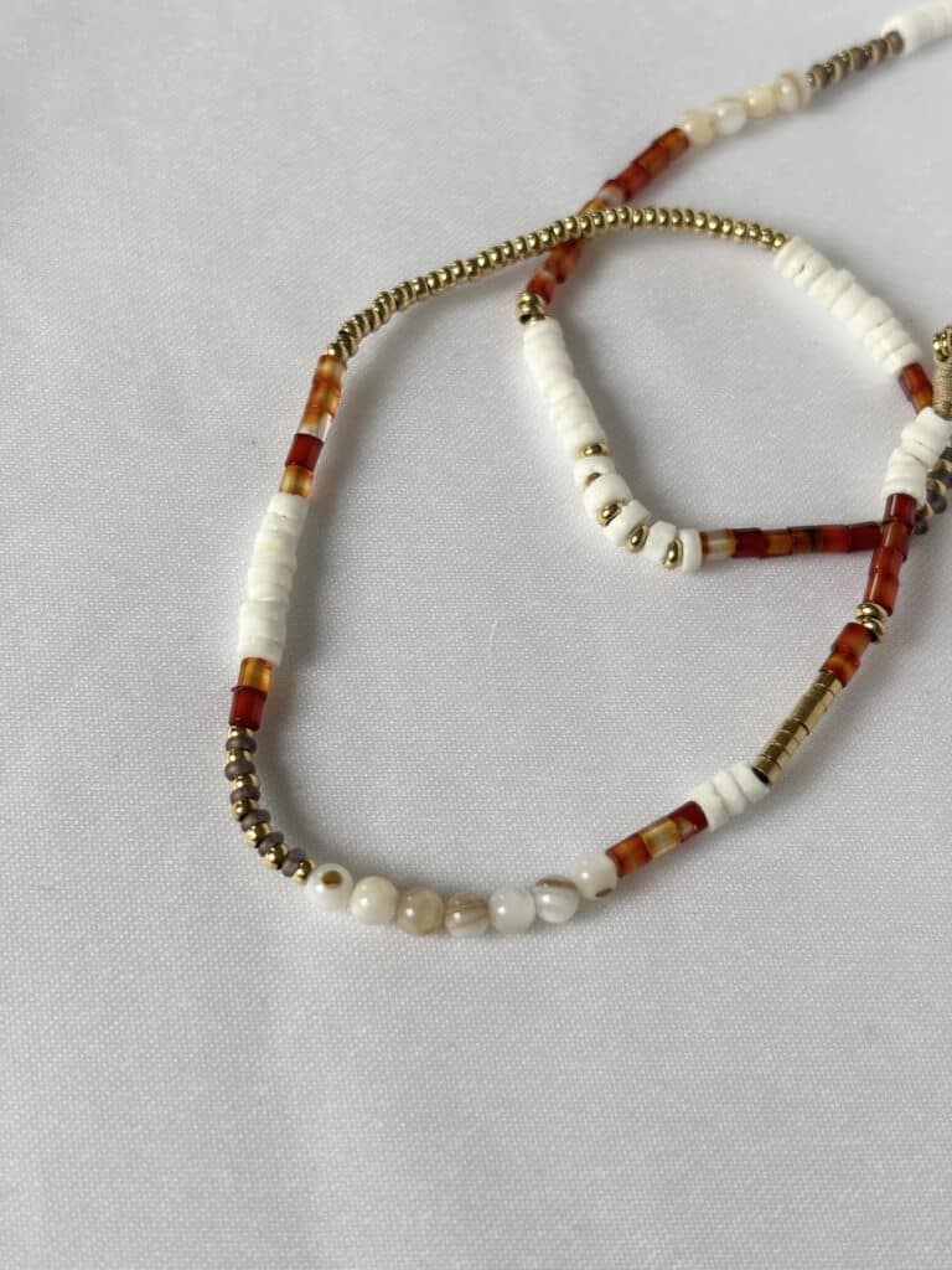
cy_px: 635
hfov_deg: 28.0
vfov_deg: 36.8
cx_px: 476
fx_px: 1907
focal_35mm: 52
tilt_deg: -65.5
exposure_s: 1/92
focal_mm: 5.96
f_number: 1.6
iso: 50
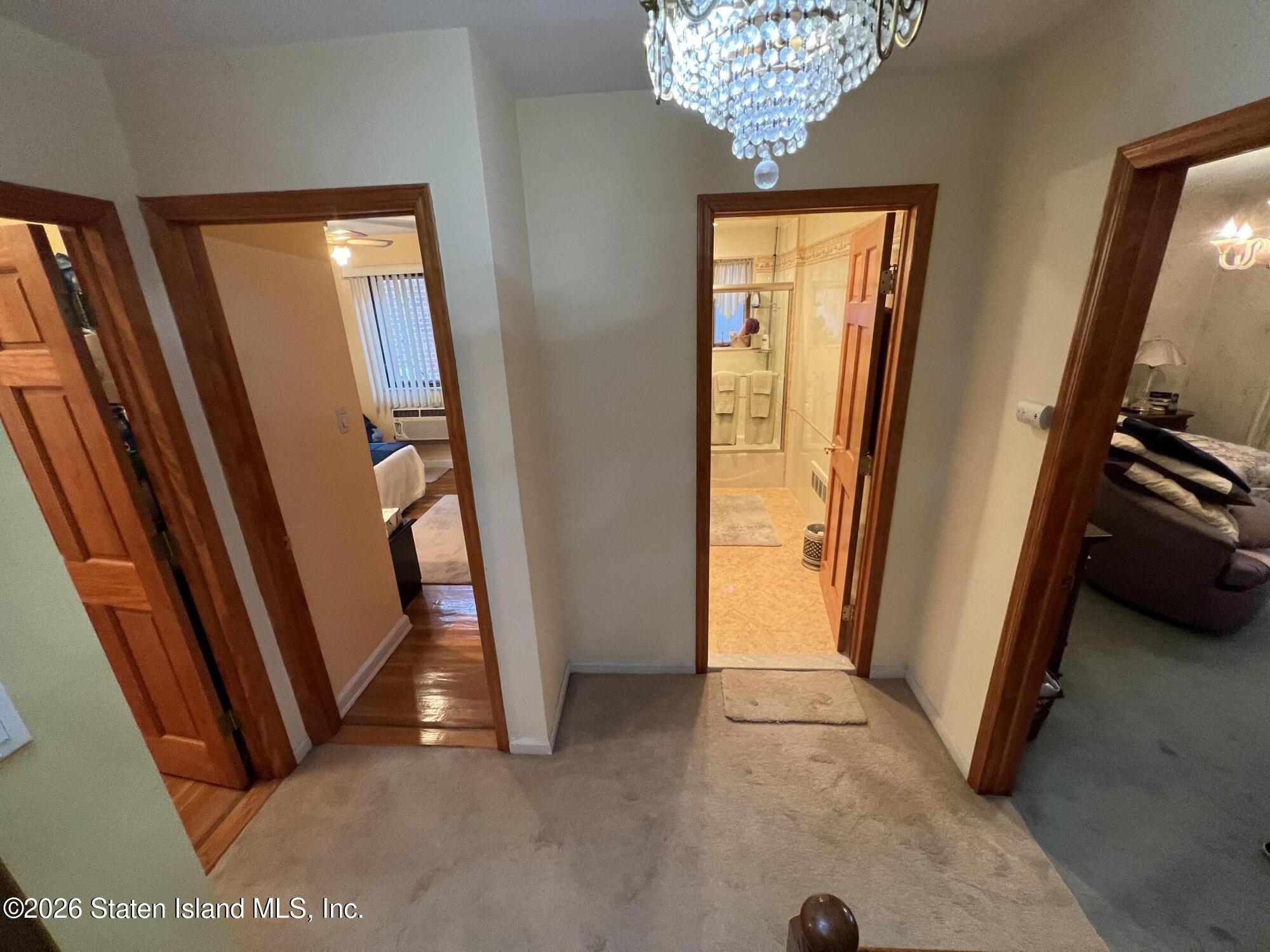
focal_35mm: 13
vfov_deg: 89.9
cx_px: 635
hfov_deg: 106.2
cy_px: 476
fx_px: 477
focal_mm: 1.57
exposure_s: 1/60
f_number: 1.8
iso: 320
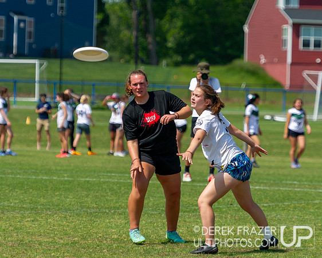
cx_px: 157
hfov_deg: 5.6
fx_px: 3289
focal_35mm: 345
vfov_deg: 4.5
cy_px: 112
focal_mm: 180
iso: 360
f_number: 4
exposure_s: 1/4000
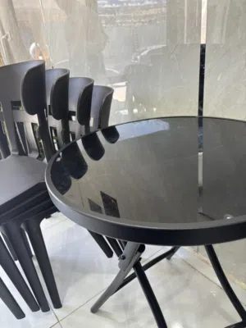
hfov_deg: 53.1
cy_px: 164
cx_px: 123
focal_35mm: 26
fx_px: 246
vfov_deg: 67.3
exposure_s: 1/121
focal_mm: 5.96
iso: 125
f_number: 1.6
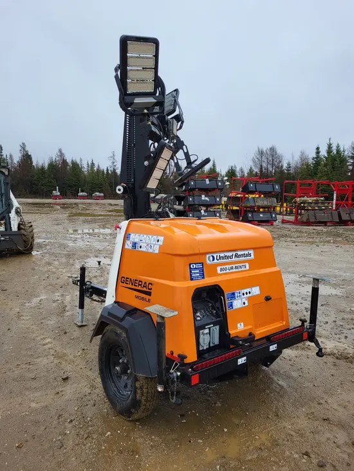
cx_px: 177
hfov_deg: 53.1
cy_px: 236
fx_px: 354
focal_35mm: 26
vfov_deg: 67.3
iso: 40
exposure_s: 1/701
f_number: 1.8
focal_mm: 5.4
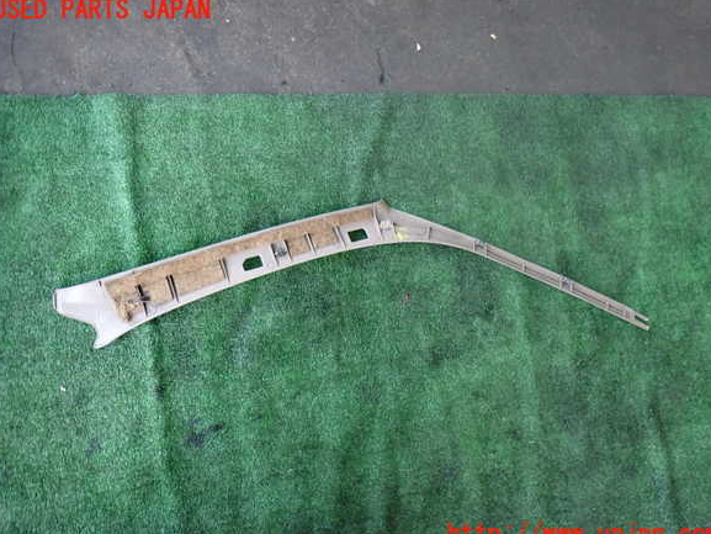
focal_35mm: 26
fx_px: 534
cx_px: 356
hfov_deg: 67.3
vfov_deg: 53.1
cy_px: 273
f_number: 2
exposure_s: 1/100
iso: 200
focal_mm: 4.5
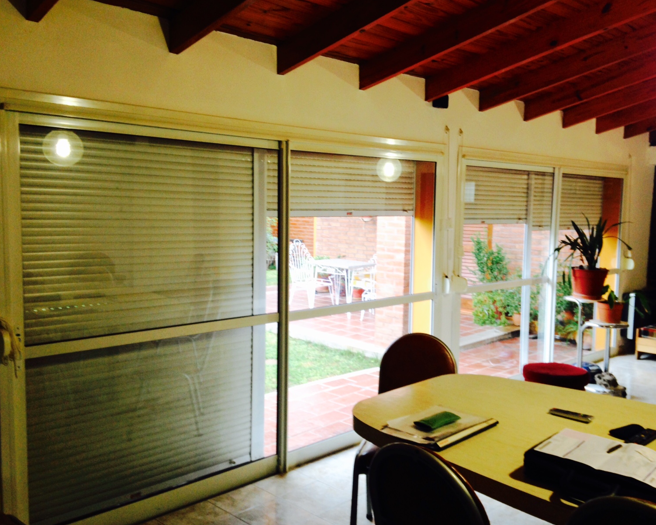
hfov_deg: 51.5
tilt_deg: -7.5
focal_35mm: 35
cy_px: 262
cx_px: 345
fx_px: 680
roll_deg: -1.2
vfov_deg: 42.2
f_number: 2.4
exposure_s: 1/20
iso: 50
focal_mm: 4.12
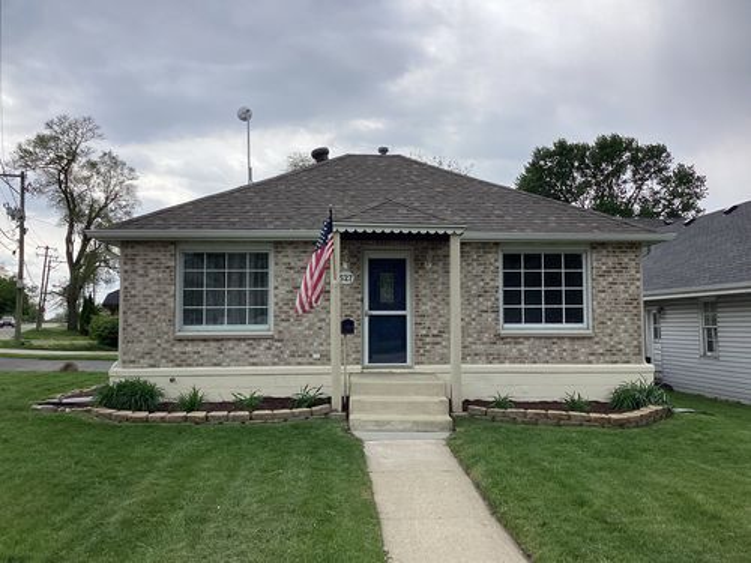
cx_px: 376
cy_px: 282
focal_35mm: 31
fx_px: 673
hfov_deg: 58.4
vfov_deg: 45.4
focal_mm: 3.3
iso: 25
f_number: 2.4
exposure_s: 1/1253
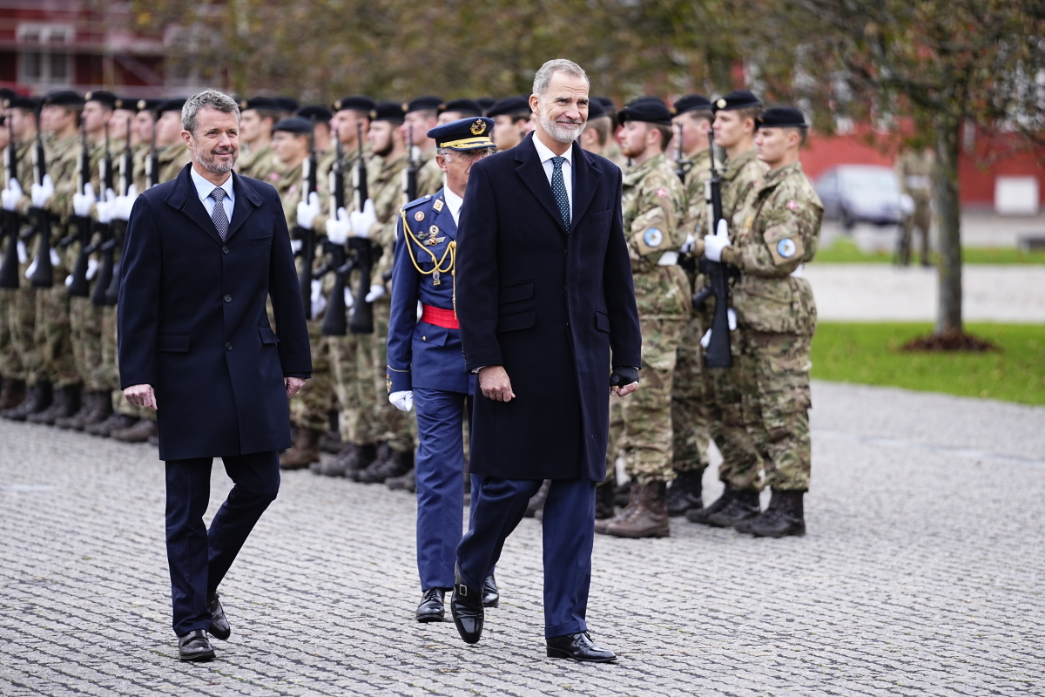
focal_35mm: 200
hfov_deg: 10.3
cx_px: 522
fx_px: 5805
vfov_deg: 6.9
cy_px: 348
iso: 320
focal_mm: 200
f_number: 2.8
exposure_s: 1/640
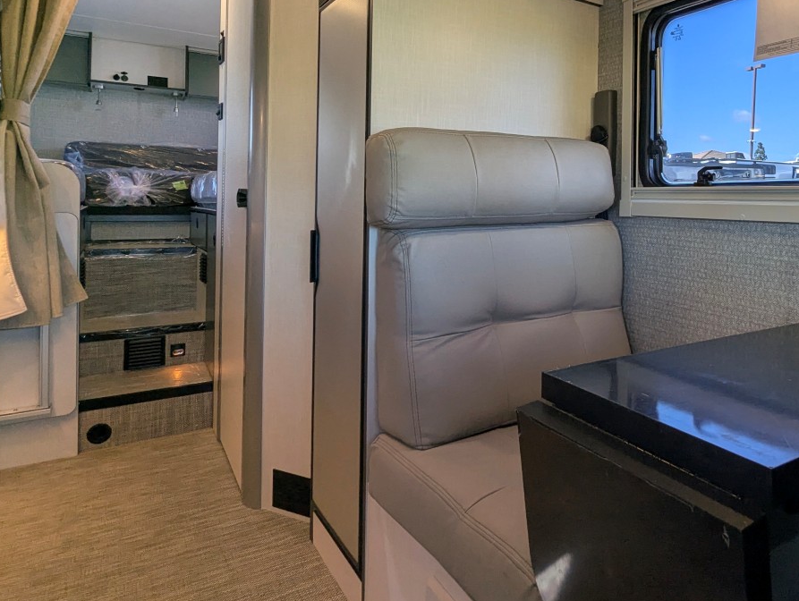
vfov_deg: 53.9
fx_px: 578
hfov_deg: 66.6
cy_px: 203
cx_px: 560
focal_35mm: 25
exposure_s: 1/170
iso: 61
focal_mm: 2.35
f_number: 2.2
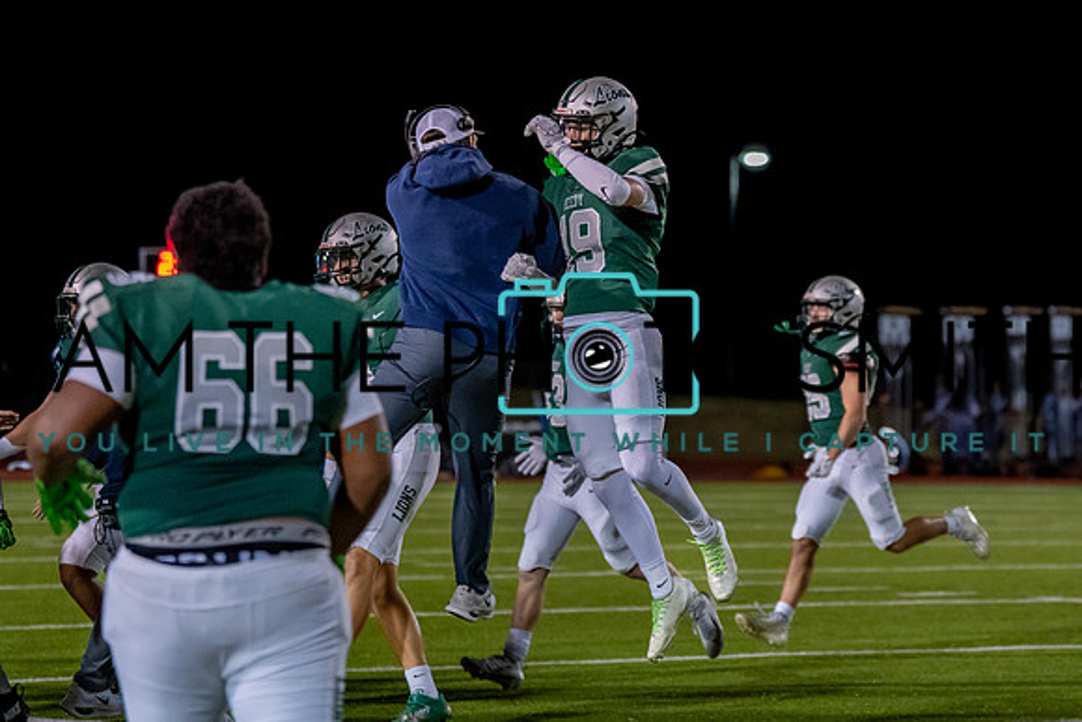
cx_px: 703
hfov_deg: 11.4
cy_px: 266
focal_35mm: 181
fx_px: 5428
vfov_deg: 7.6
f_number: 2.8
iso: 4000
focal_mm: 112
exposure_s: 1/1000
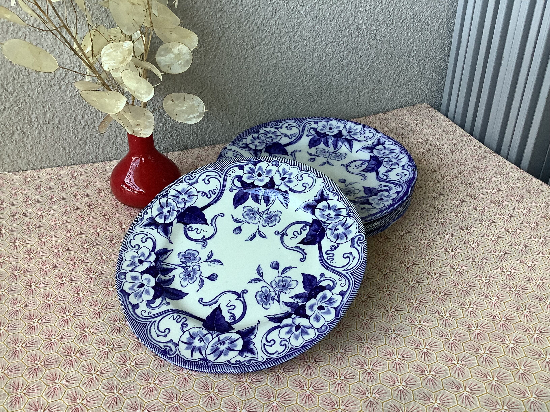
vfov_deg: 45.4
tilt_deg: -31.4
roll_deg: +1.0
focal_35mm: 31
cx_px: 275
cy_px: 206
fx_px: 493
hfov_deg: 58.4
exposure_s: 1/120
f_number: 2.4
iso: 80
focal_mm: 3.3
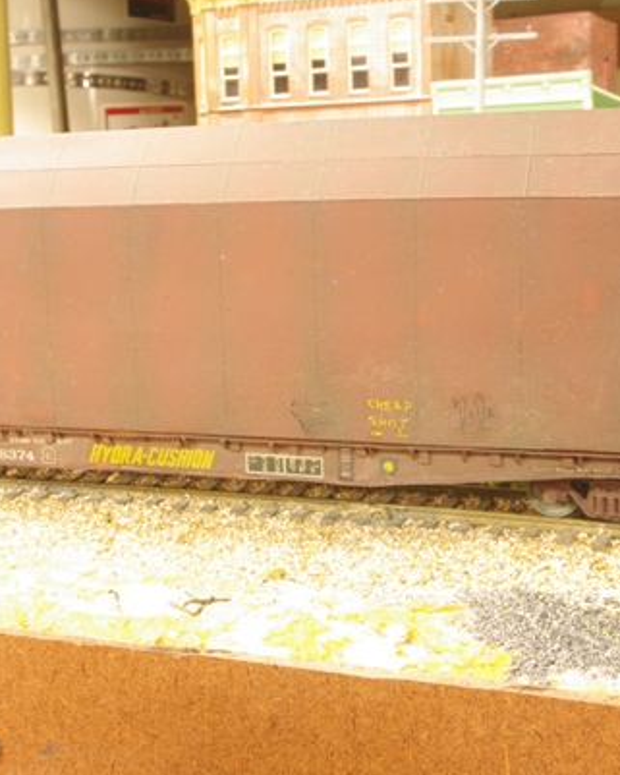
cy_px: 369
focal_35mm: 54
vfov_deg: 34.7
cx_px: 232
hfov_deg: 28.0
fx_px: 1238
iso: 200
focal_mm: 24.38
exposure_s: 20
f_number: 27
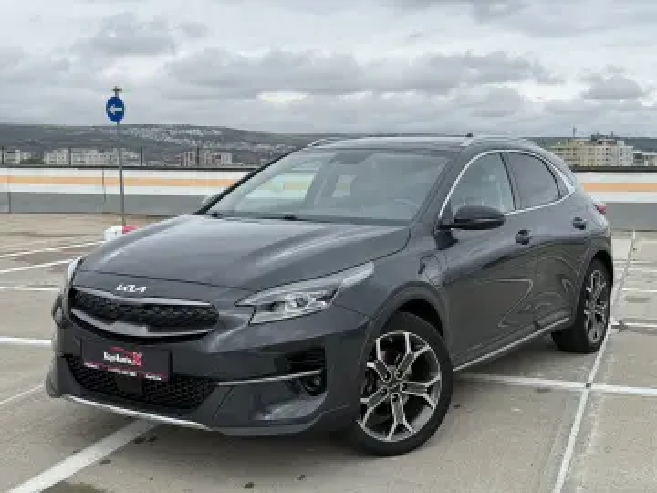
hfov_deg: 39.7
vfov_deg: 30.3
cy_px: 246
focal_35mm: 48
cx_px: 328
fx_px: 911
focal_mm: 6.76
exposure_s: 1/3378
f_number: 1.78
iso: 64
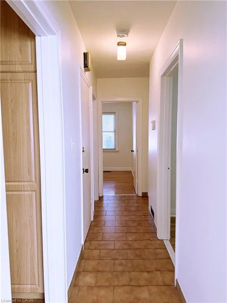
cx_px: 114
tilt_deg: -4.8
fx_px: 210
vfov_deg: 71.6
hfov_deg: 56.8
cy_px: 152
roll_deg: +0.4
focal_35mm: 24
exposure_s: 1/120
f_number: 1.78
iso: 100
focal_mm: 6.76
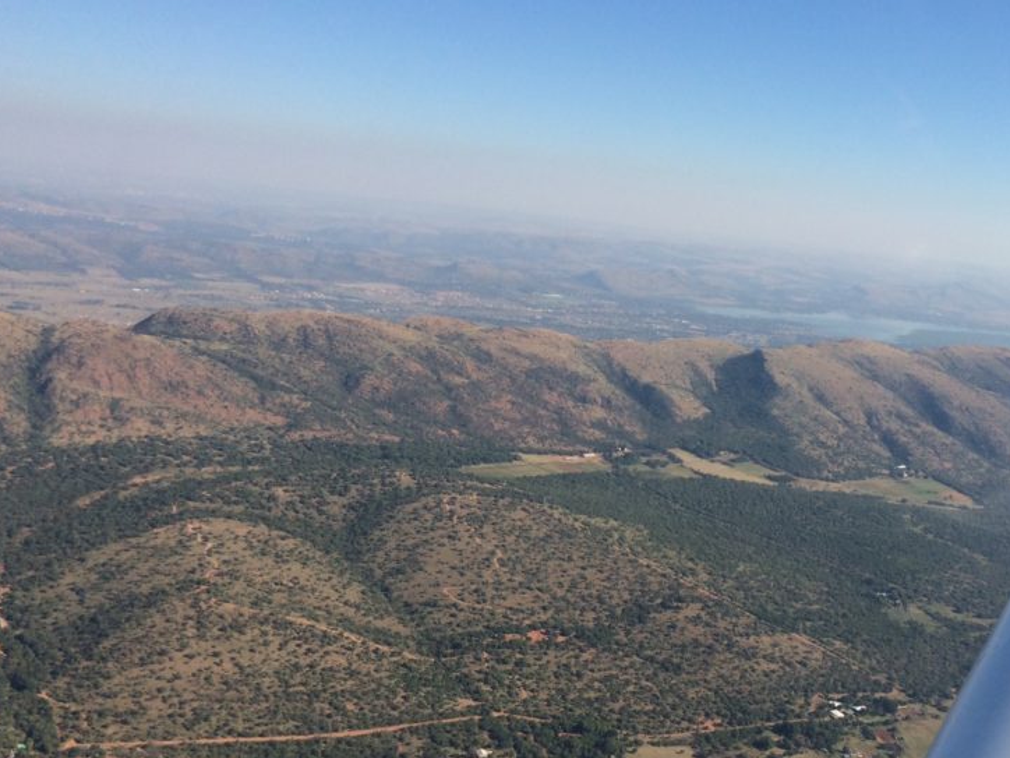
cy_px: 357
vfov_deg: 35.1
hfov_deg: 45.0
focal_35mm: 41
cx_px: 682
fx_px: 1196
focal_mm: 4.15
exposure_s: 1/1709
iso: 32
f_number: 2.2
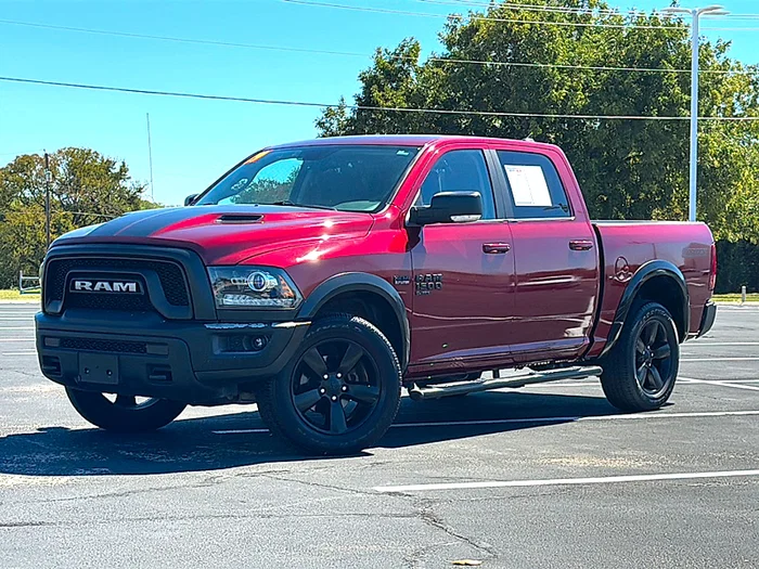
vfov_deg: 23.3
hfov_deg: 30.7
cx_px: 380
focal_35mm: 63
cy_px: 284
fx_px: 1381
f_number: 1.78
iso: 64
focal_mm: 6.86
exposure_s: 1/2123
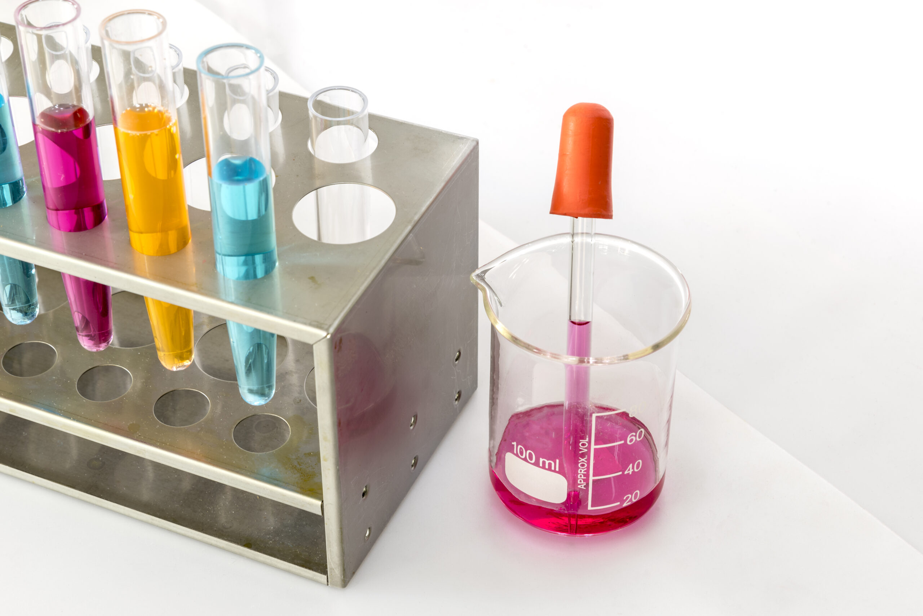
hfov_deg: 26.0
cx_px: 462
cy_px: 308
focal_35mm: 78
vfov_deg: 17.5
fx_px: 2001
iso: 100
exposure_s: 4
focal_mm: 78
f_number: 16
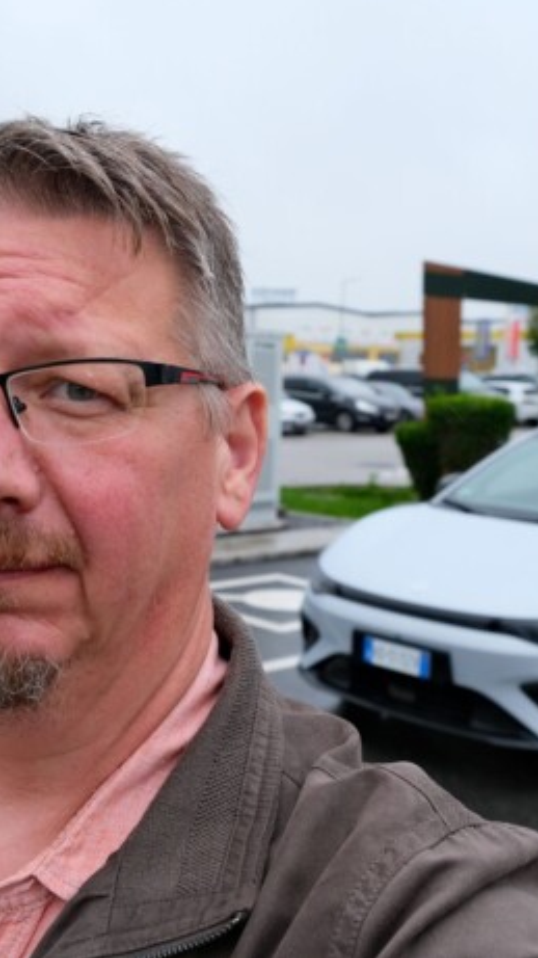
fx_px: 1092
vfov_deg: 47.4
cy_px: 475
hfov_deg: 27.6
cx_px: 224
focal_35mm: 43
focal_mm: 18
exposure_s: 1/180
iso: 320
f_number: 5
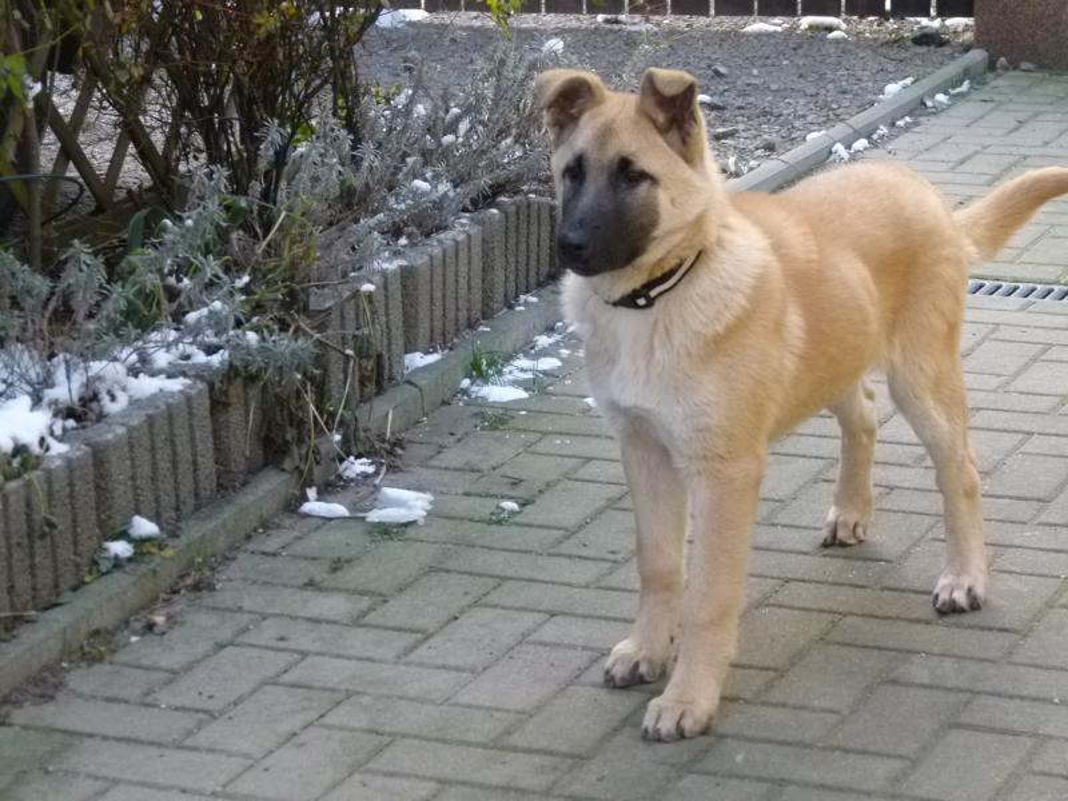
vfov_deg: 14.1
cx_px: 534
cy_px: 400
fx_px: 3240
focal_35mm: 105
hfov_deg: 18.7
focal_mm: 18.9
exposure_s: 1/200
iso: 400
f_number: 3.5
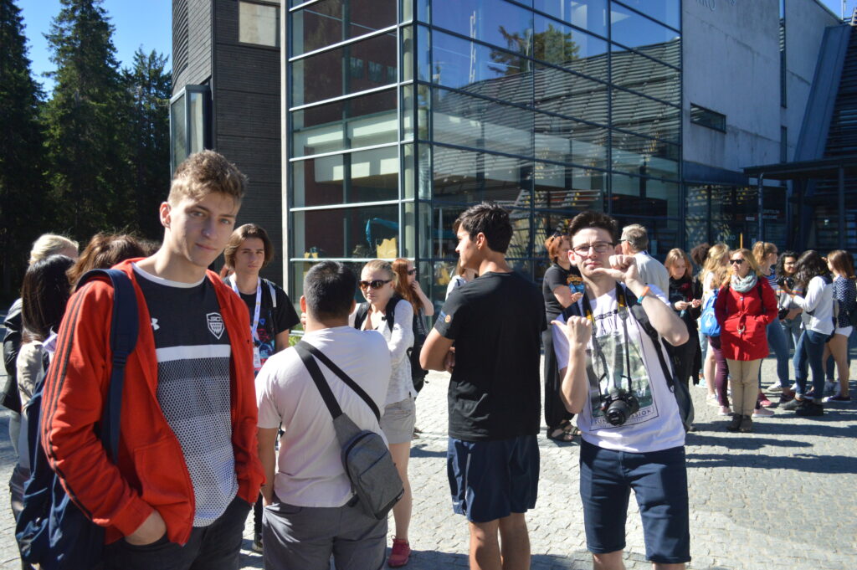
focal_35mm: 30
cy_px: 285
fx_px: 714
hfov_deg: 62.0
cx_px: 428
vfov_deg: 43.5
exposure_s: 1/4000
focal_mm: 20
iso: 800
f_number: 3.8
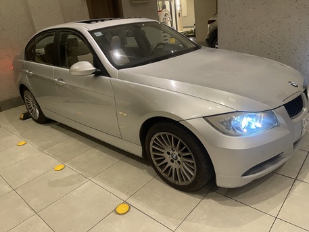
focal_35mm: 25
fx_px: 223
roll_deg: +6.8
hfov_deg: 69.4
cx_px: 154
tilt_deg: -23.5
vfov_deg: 54.9
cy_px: 116
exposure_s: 1/60
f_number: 1.6
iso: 320
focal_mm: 5.1
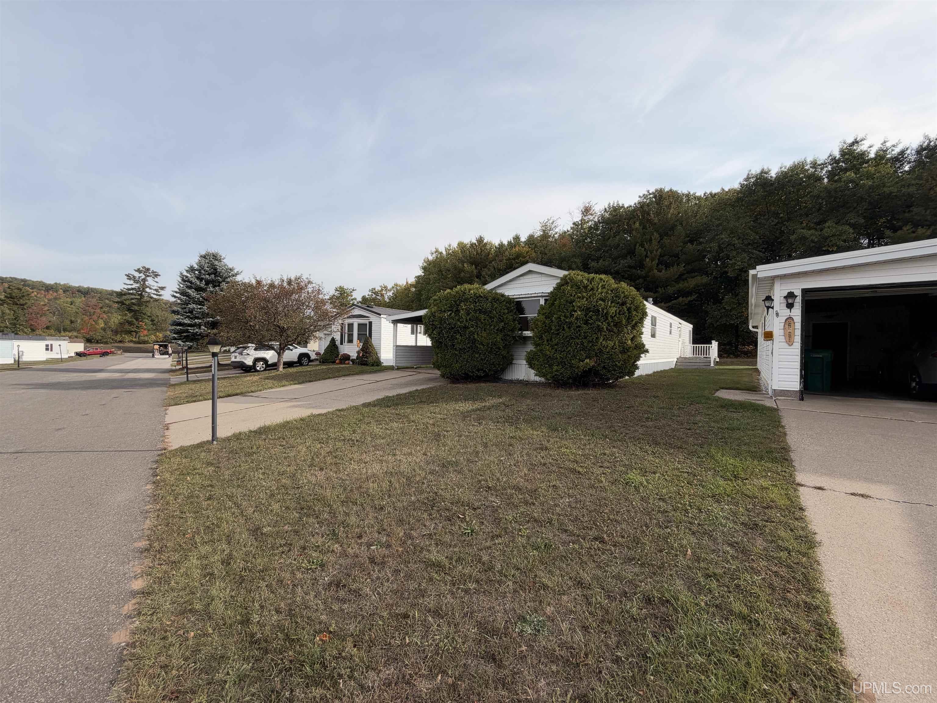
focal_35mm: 14
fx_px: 379
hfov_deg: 102.1
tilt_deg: -0.2
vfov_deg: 85.7
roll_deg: -0.4
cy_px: 352
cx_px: 468
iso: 25
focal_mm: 2.22
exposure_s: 1/770
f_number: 2.2
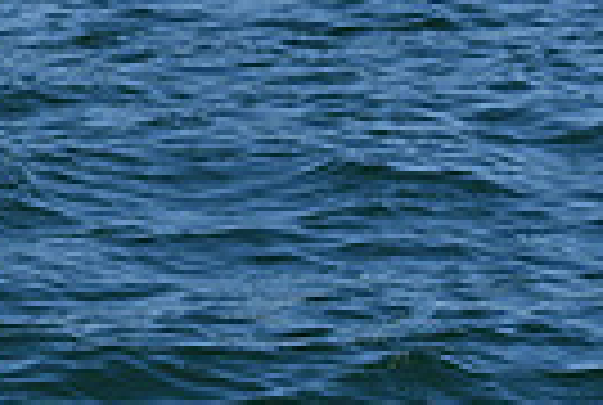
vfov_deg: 3.0
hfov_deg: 4.5
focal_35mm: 454
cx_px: -418
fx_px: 7621
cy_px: -290
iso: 110
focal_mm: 70
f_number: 8
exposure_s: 1/500
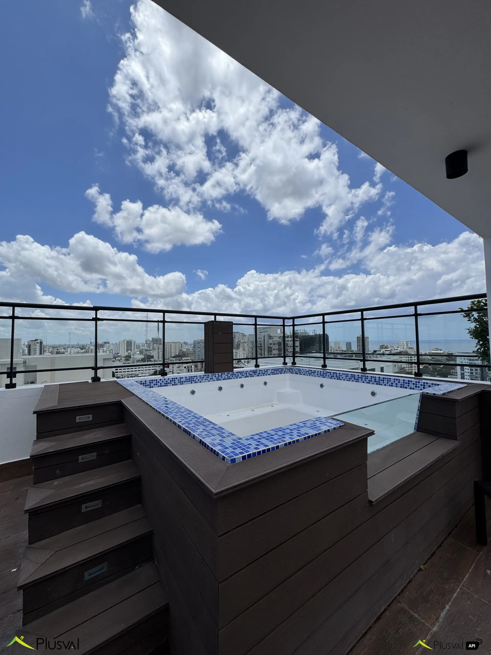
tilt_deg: +1.0
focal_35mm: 14
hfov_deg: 85.7
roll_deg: -0.6
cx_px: 246
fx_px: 265
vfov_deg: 102.1
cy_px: 328
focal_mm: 2.22
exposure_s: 1/3906
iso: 40
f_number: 2.2
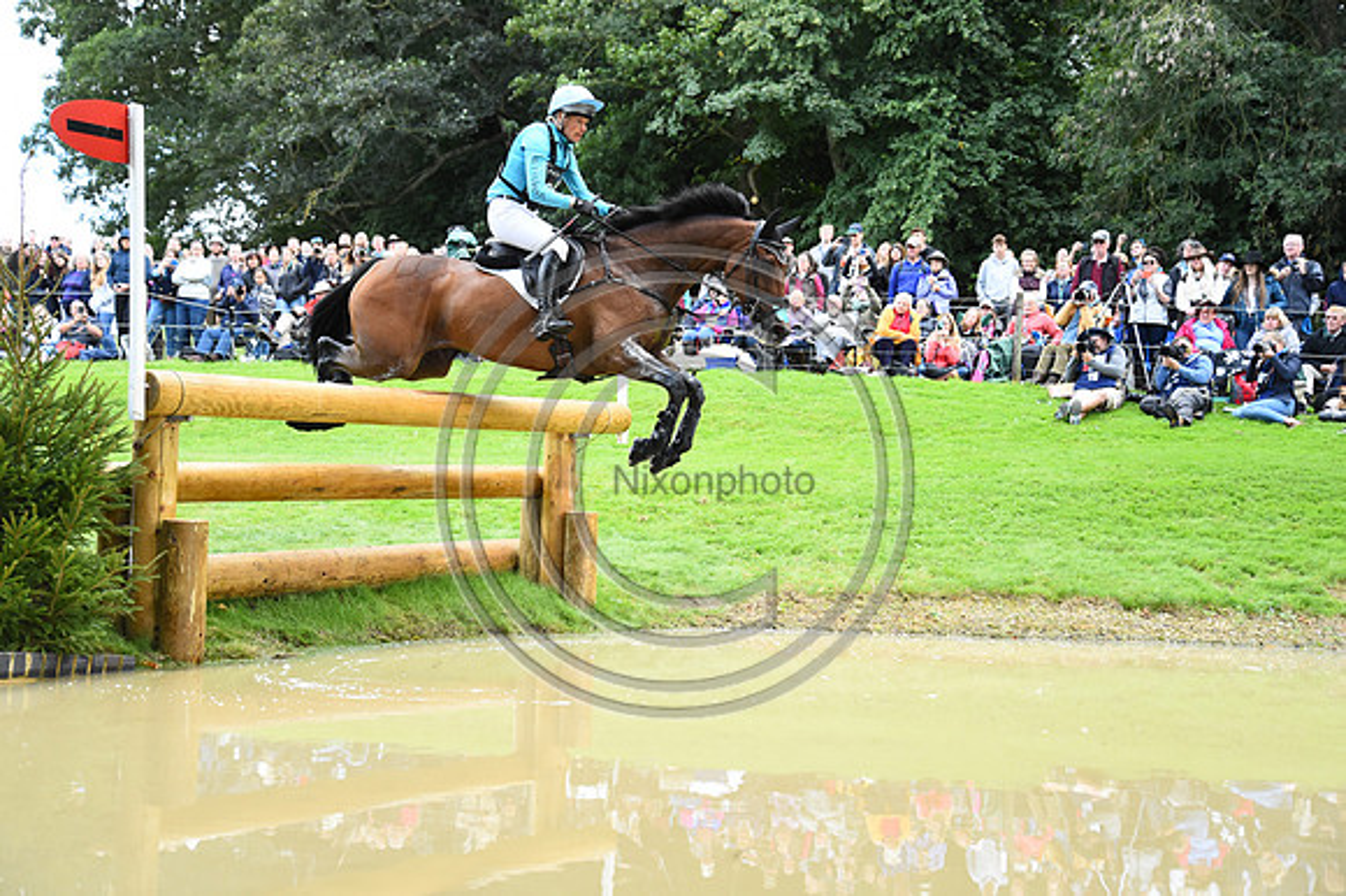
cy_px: 448
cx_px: 673
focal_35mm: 48
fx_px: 1794
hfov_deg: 41.1
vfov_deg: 28.0
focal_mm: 48
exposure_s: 1/1600
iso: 3200
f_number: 4.2
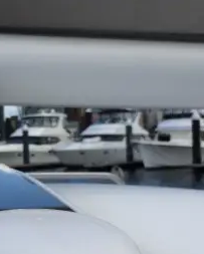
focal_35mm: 74
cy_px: 157
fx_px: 557
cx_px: 29
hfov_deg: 20.4
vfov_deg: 25.6
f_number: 2.2
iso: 32
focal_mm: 4.12
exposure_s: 1/1953
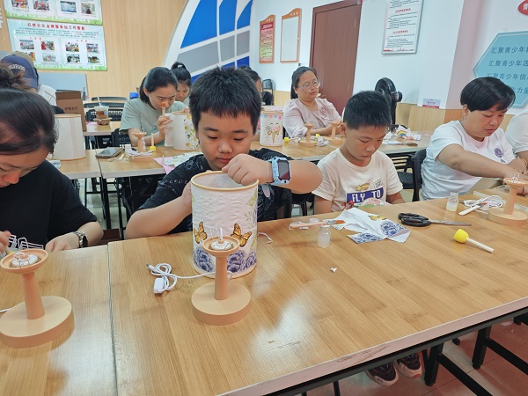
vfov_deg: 58.9
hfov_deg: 73.9
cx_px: 264
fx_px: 351
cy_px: 198
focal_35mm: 23
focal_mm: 6.55
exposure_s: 1/52
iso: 200
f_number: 1.6
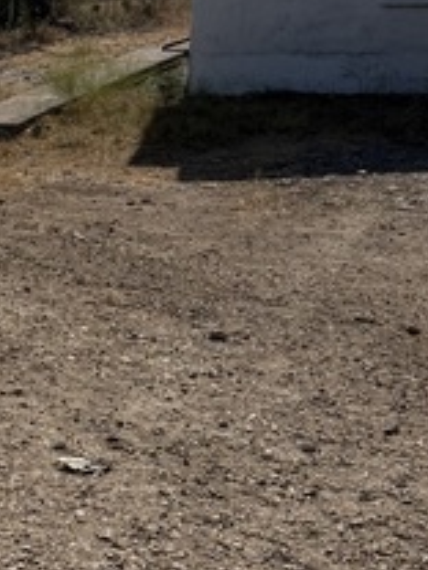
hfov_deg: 18.0
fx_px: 1220
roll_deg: +0.4
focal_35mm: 74
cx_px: -187
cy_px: 247
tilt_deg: -13.4
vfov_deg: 26.3
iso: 80
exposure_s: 1/11905
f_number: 1.78
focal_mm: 6.76
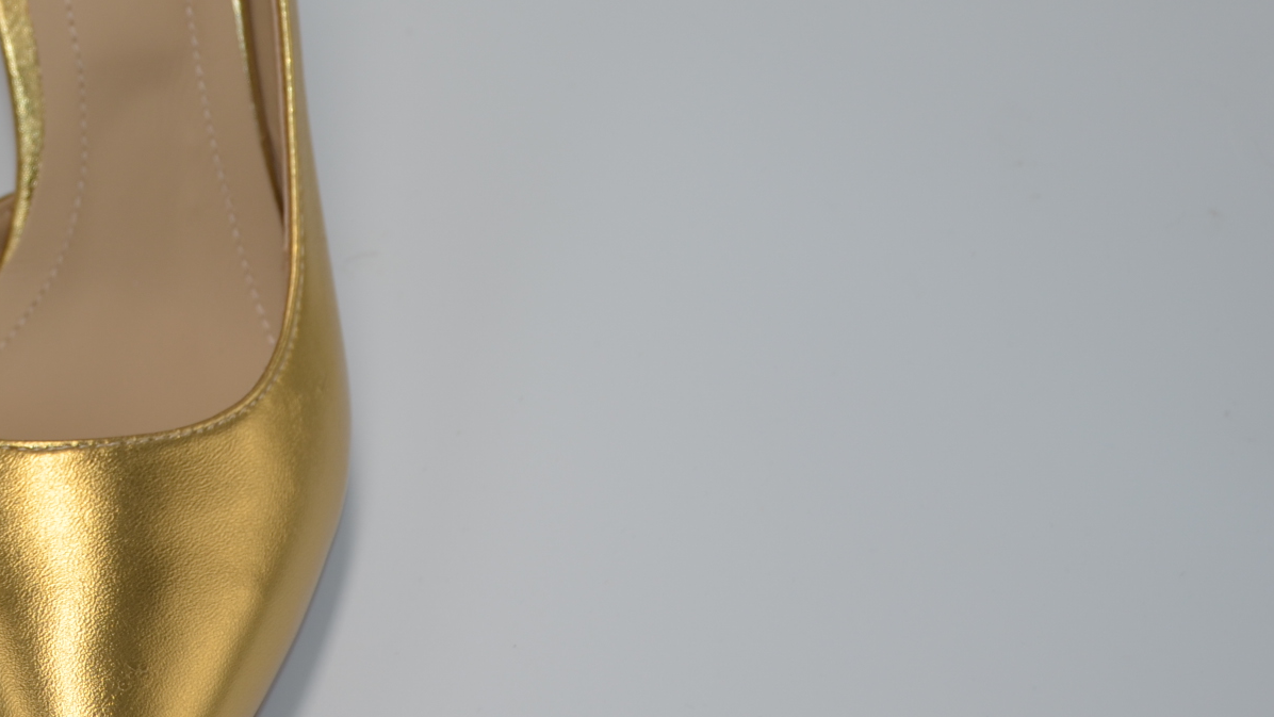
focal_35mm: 113
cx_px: -37
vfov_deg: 10.7
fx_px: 3820
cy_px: 111
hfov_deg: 18.4
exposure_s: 1/200
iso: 100
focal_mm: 35
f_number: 4.5
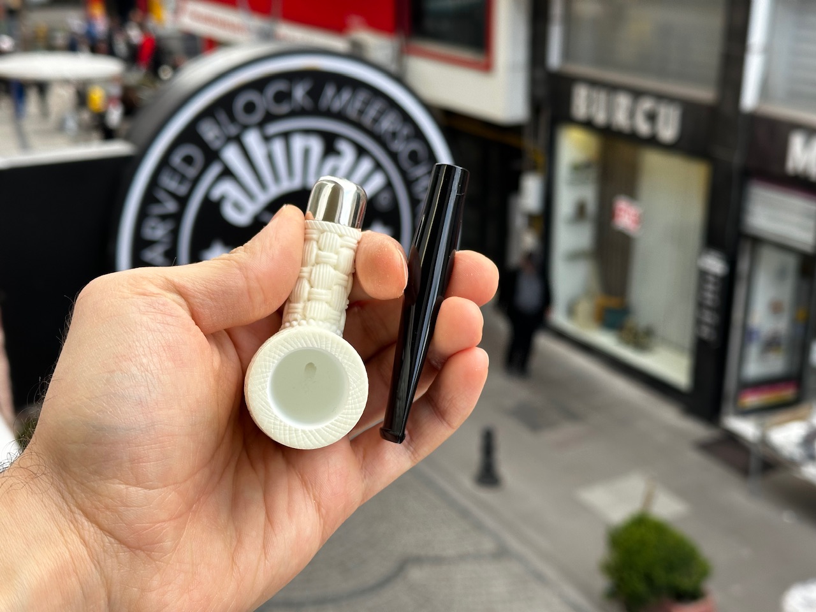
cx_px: 408
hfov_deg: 39.7
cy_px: 306
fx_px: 1131
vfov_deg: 30.3
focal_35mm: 48
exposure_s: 1/158
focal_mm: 6.86
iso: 50
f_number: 1.78
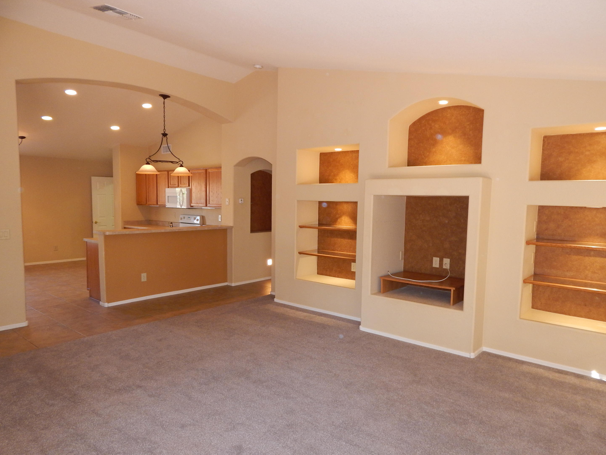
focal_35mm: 24
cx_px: 309
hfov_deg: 71.6
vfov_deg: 56.8
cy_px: 235
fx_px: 420
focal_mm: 4
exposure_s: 1/30
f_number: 3
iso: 200
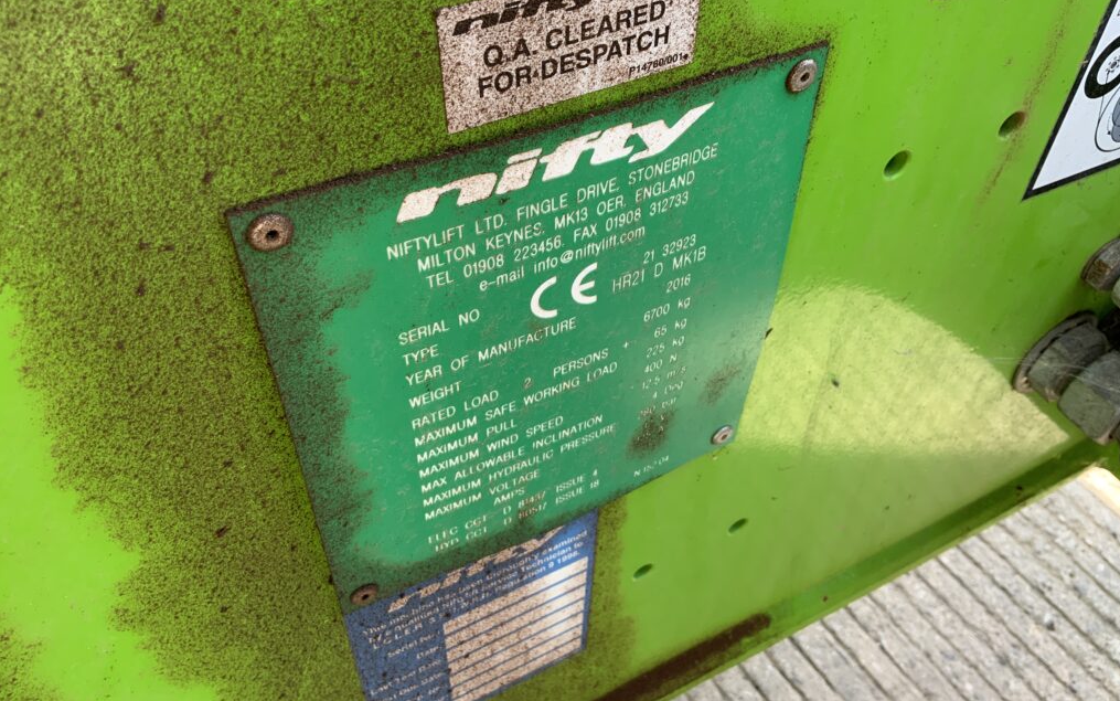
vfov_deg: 40.6
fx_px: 946
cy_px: 314
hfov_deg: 61.2
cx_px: 563
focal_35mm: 31
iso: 16
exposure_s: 1/122
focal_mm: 3
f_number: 1.8
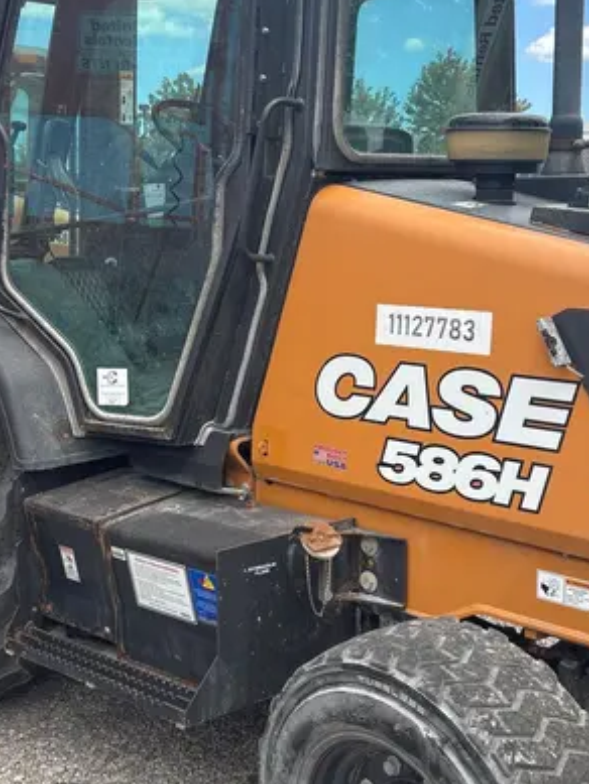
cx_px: 317
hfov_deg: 29.7
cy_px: 366
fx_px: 1111
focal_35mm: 49
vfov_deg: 38.9
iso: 50
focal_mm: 5.96
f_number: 1.6
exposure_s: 1/1949
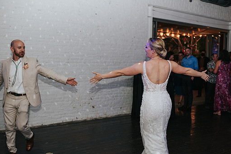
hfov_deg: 48.4
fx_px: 256
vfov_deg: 33.3
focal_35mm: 40
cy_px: 87
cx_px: 124
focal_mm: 35
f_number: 2.8
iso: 1000
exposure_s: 1/200
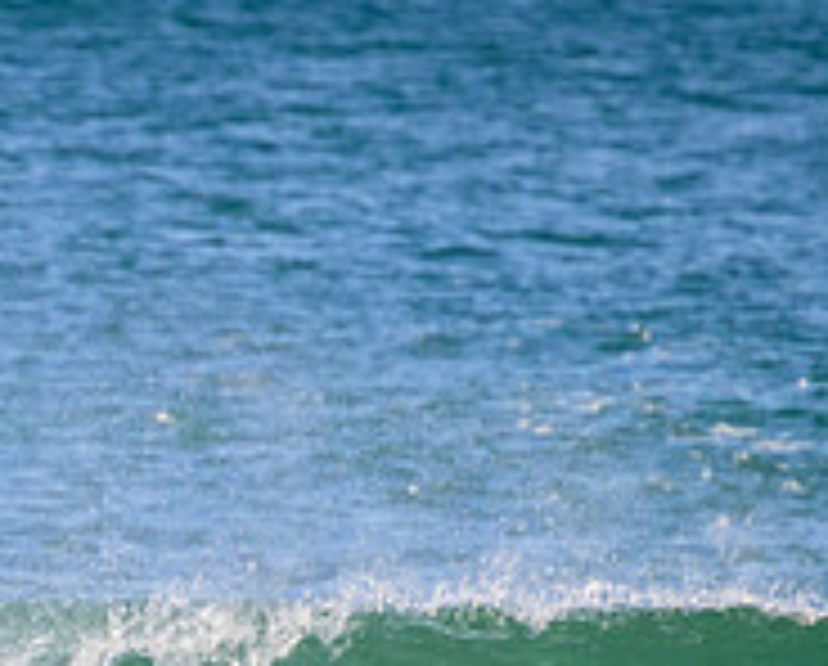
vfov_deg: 0.7
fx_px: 58005
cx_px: -292
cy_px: 866
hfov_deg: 0.8
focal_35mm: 2362
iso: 1250
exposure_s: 1/2000
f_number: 11
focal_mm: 800
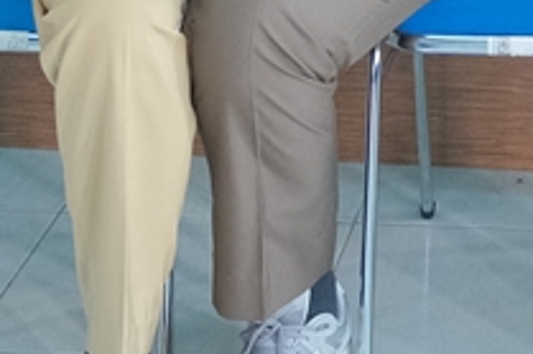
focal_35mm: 176
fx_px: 2604
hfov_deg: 11.6
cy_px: -862
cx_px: 553
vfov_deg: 6.7
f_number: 3.5
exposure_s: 1/20
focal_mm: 15
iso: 1600
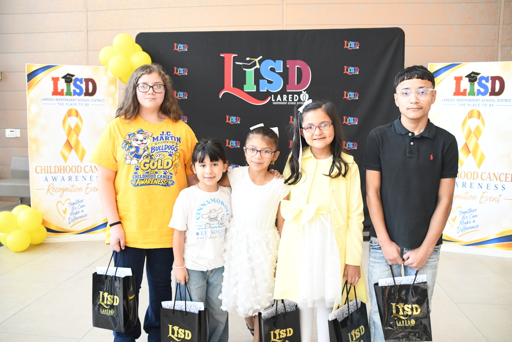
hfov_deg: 67.4
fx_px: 384
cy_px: 171
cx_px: 256
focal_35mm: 27
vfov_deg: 47.9
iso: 1600
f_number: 5.6
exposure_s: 1/320
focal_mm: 18
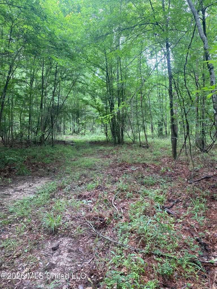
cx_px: 108
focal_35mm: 26
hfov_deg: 53.1
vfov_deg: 67.3
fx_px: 217
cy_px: 144
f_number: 1.8
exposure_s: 1/104
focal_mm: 4.2
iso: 125
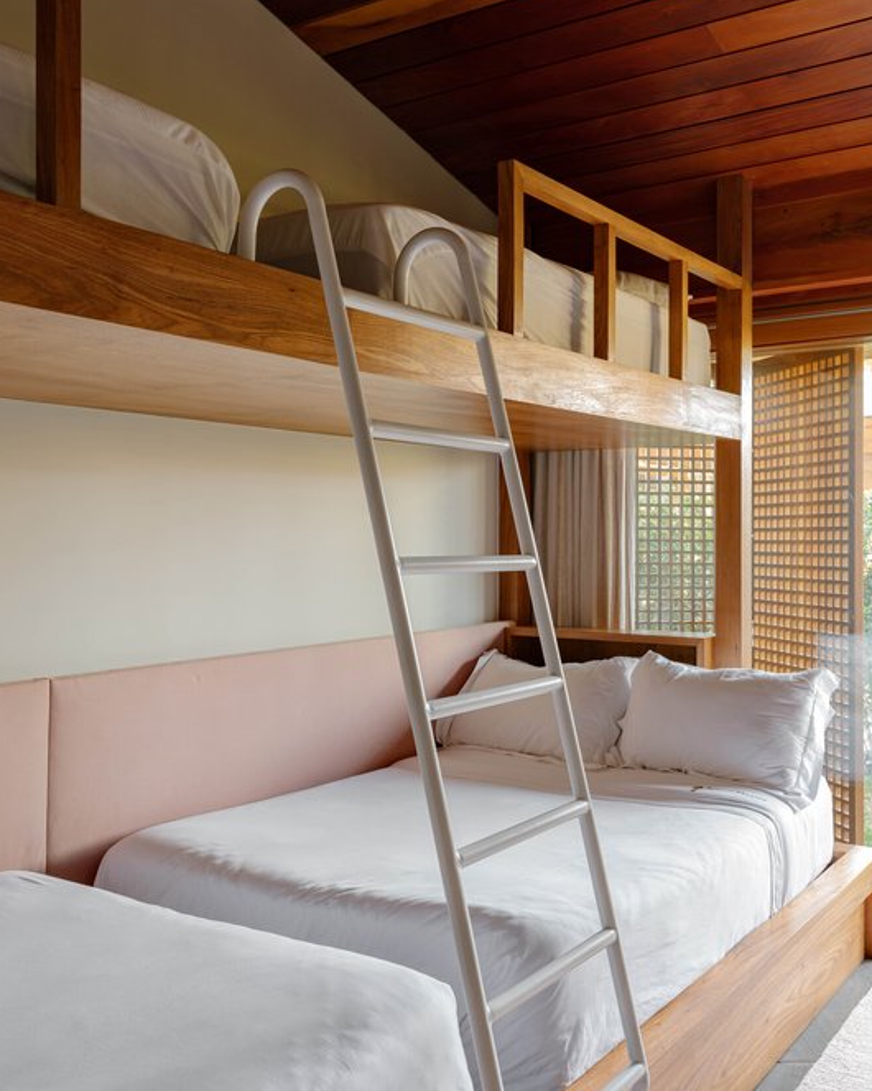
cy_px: 573
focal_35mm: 33
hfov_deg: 44.0
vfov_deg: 54.2
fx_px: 1065
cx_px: 571
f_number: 9
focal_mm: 26.3
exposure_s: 2
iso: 200
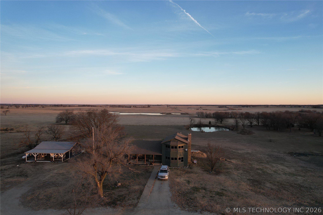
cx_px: 162
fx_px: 197
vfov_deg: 57.2
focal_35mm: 22
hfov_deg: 78.6
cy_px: 108
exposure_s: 1/200
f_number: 2.8
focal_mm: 8.38
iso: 100
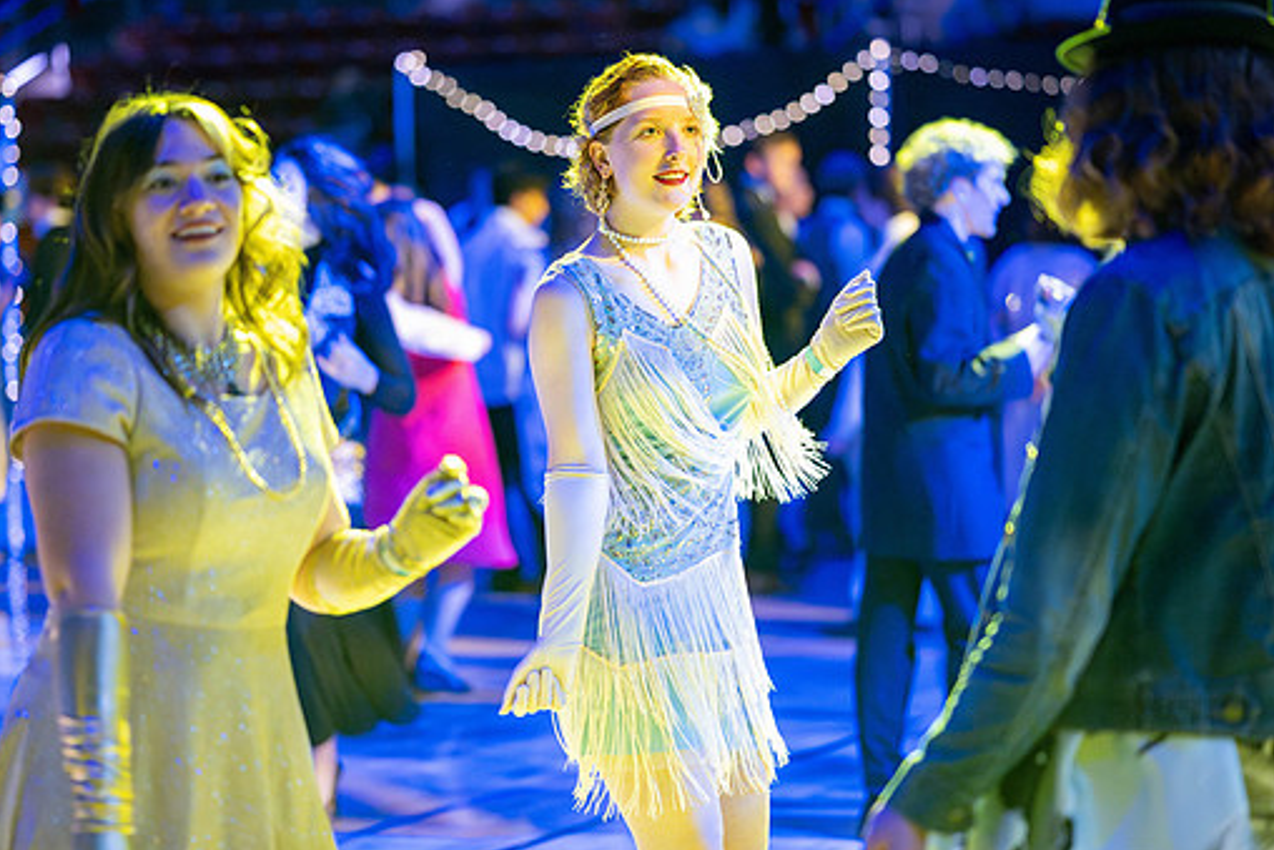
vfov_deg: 14.1
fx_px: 3433
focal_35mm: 97
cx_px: 617
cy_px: 417
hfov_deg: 21.0
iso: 8000
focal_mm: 85
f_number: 1.8
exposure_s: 1/320
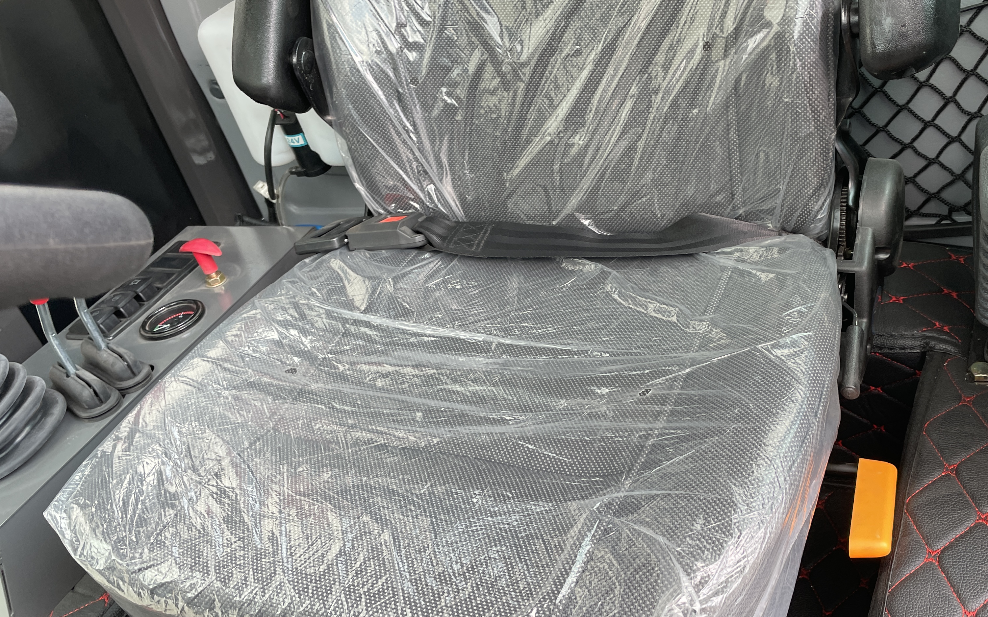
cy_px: 327
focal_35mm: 37
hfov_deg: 52.3
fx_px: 996
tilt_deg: -35.6
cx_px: 601
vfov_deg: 34.4
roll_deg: +15.1
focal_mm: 4.2
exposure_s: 1/126
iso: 32
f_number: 1.6
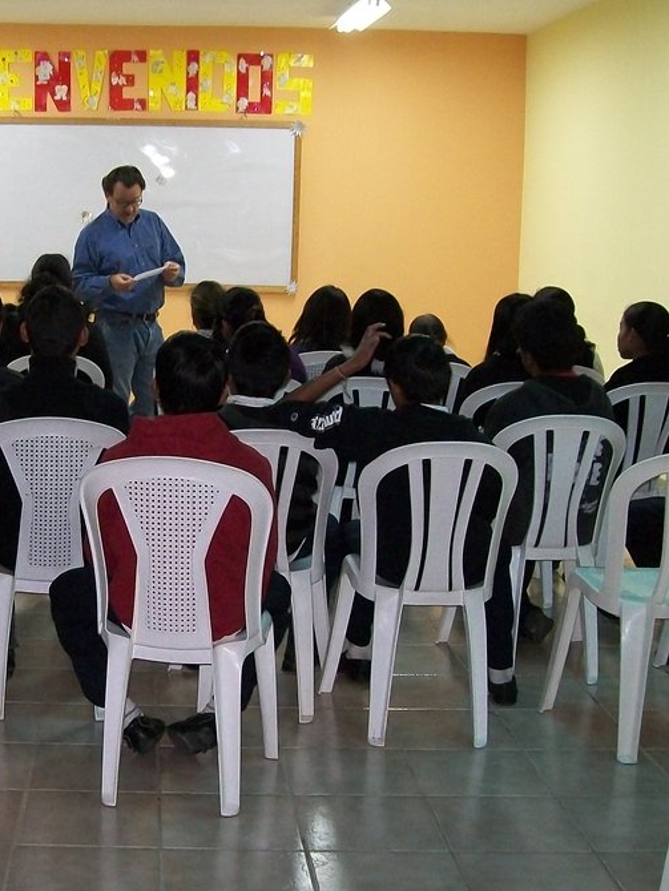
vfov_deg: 34.9
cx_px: 68
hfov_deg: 25.7
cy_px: 404
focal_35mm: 55
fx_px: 1416
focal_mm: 6
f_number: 2.7
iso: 240
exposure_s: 1/30
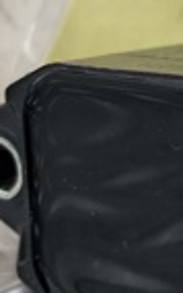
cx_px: 302
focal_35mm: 128
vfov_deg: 16.3
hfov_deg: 9.8
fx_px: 1025
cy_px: 153
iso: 160
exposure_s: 1/50
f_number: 1.8
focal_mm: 4
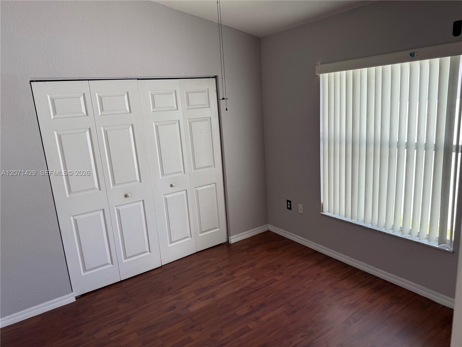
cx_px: 231
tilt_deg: -11.5
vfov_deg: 56.8
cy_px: 174
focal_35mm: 24
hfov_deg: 71.6
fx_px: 320
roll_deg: +4.4
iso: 100
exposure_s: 1/301
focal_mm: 6.76
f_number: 1.78
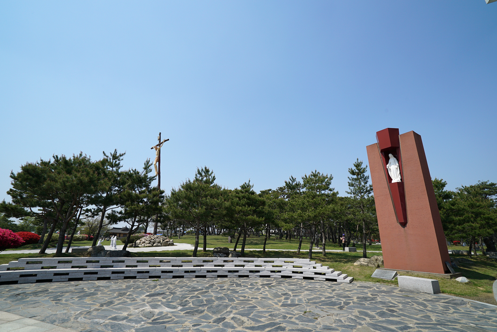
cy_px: 166
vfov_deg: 73.8
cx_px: 248
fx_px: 221
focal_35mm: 16
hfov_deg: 96.7
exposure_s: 1/400
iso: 200
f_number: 11
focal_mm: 16
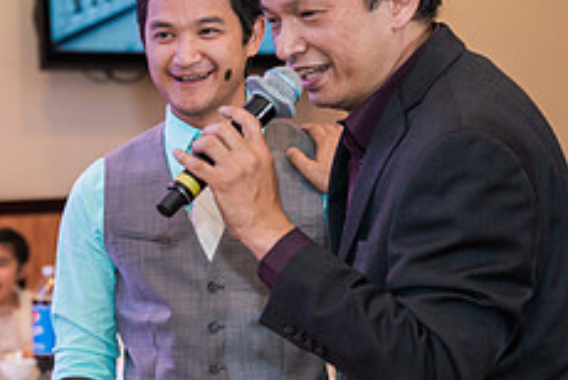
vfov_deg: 9.8
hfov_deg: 14.2
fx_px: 2227
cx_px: -86
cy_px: 250
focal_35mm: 141
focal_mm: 56
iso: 1000
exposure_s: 1/125
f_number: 2.8
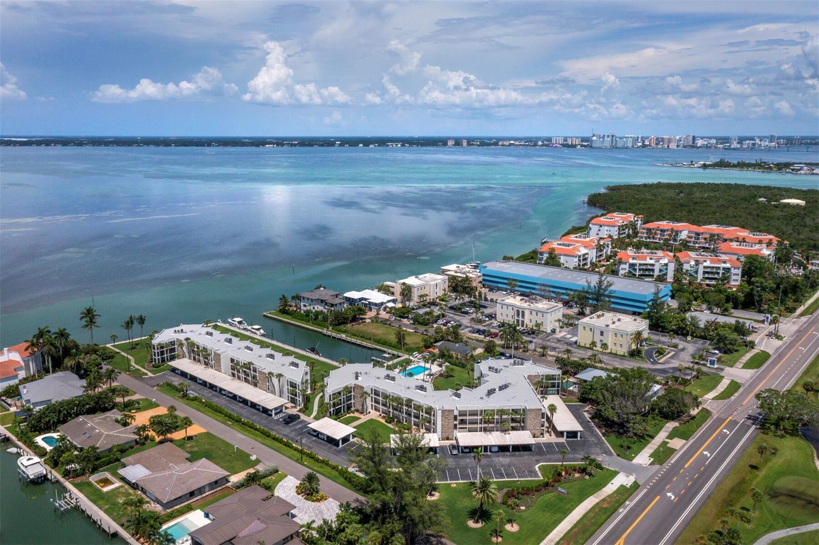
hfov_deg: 65.5
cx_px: 410
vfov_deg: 46.4
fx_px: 637
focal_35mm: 28
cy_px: 272
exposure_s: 1/1600
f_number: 8
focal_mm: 10.26
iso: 100
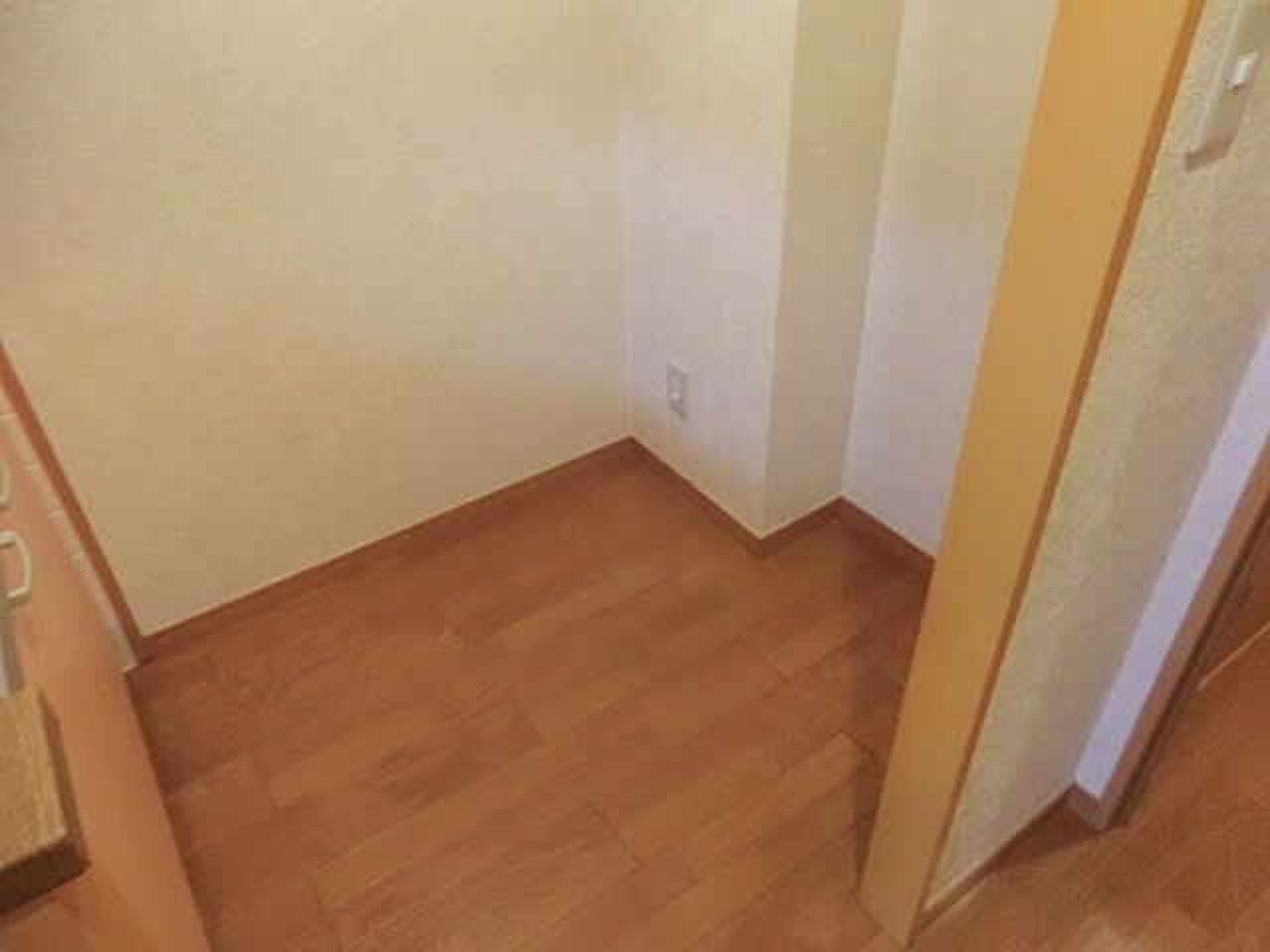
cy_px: 476
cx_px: 635
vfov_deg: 56.8
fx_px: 881
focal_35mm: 24
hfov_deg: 71.6
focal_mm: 4.3
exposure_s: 1/25
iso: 800
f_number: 3.2
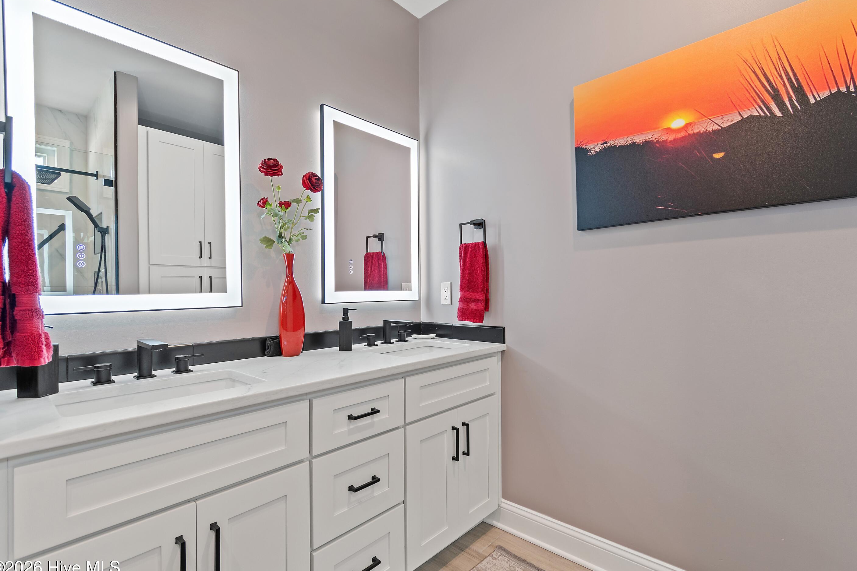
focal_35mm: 16
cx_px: 447
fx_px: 381
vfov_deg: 73.7
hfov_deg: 96.7
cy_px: 291
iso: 100
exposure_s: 1/4
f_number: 4.5
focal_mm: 10
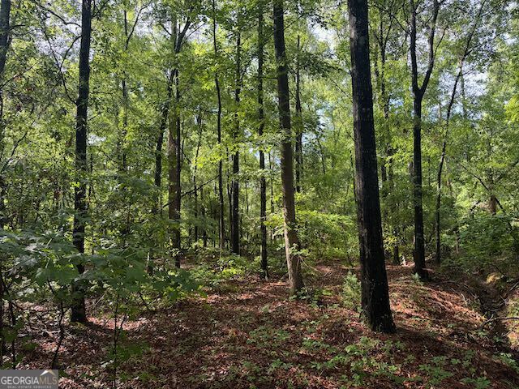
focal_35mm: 24
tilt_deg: +4.6
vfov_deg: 56.8
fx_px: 360
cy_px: 194
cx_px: 260
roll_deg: +1.7
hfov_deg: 71.6
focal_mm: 6.76
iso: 64
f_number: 1.78
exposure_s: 1/121
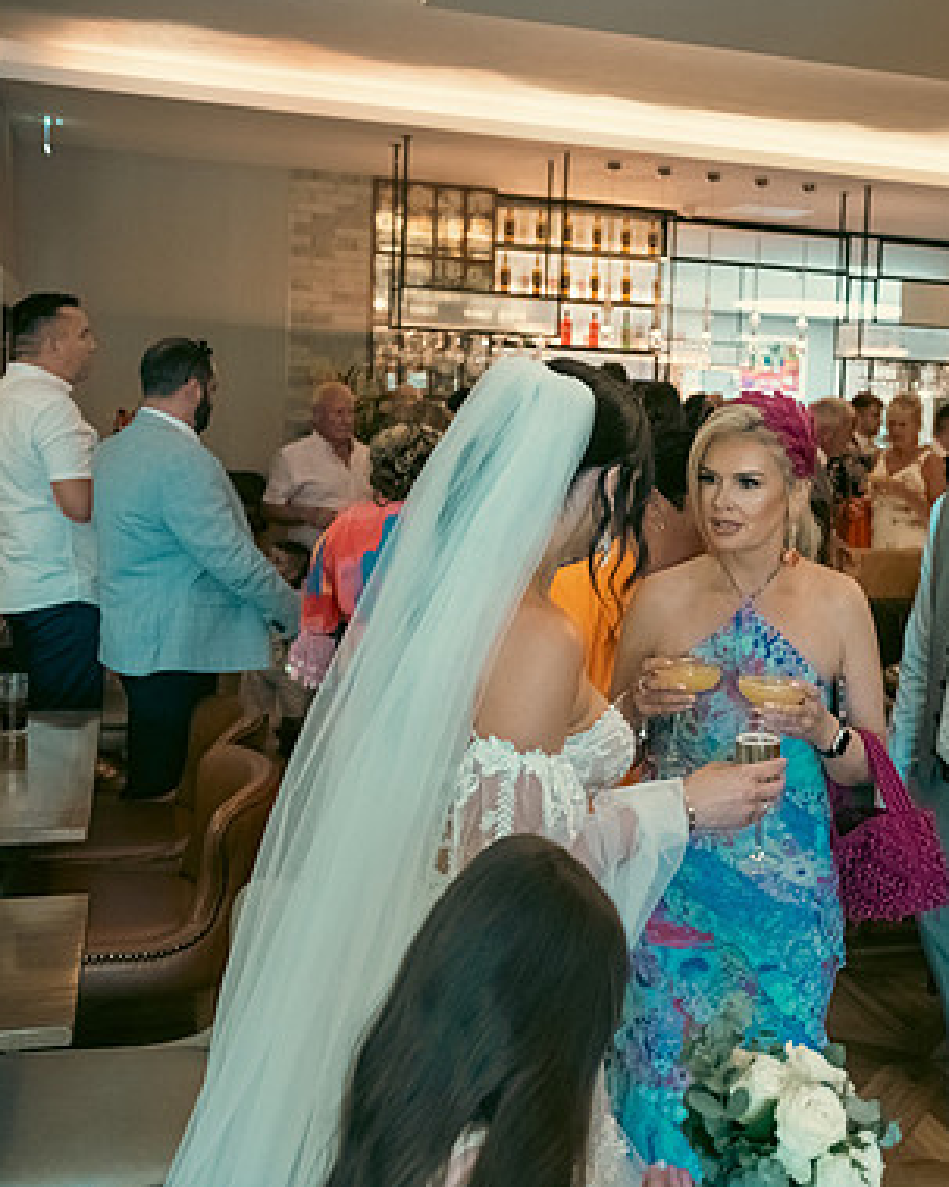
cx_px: 745
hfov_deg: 31.9
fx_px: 1616
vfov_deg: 40.3
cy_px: 587
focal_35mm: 46
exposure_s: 1/160
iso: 2000
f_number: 3.5
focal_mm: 32
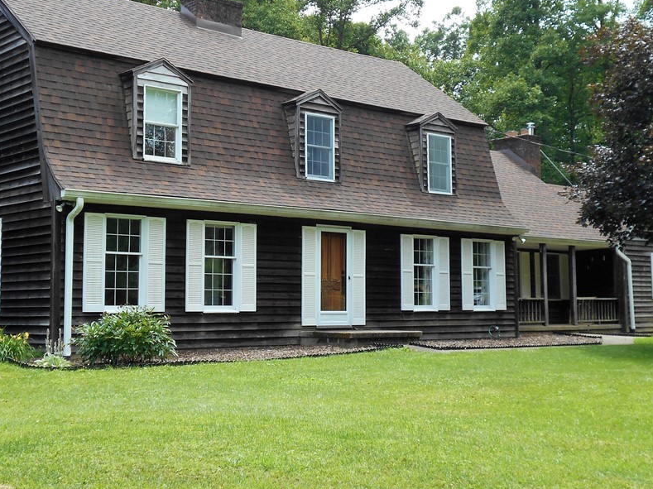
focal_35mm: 48
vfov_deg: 30.2
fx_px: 905
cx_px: 287
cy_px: 206
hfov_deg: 39.6
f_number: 3.9
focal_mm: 6.7
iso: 80
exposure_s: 1/200
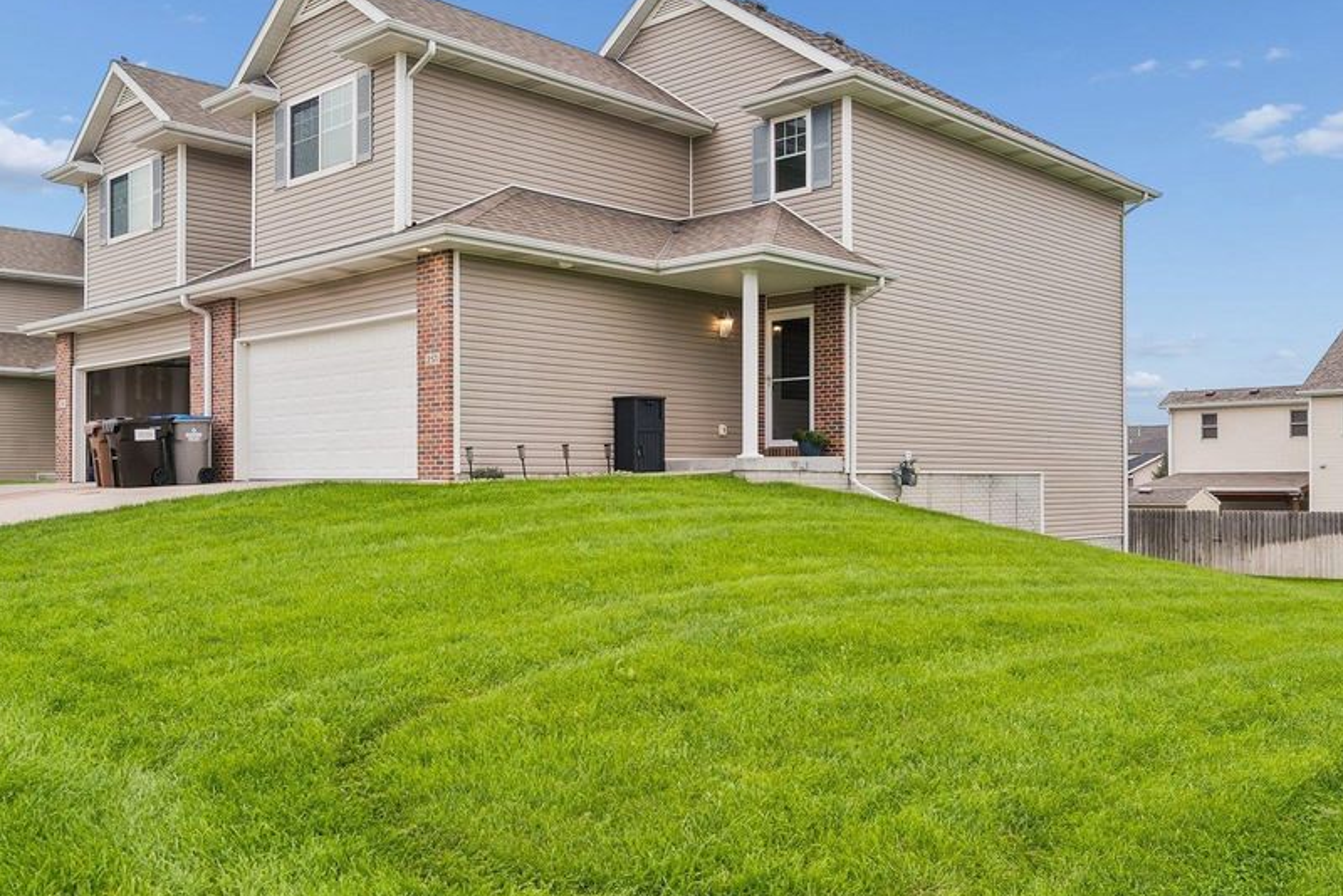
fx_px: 1194
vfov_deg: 41.1
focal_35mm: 32
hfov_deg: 58.7
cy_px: 477
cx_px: 712
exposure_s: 1/30
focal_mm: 25
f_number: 8
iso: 200
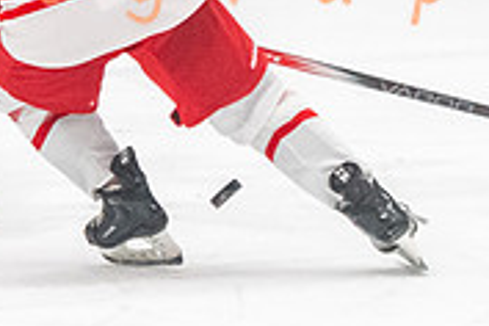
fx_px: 8978
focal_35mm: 661
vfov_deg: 2.1
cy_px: -147
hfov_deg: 3.1
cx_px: -109
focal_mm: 105
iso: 4000
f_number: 2.8
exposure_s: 1/800
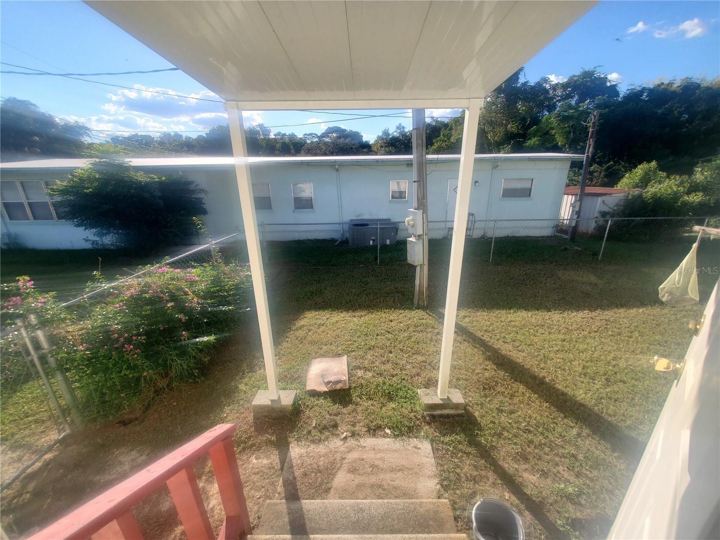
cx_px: 360
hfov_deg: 106.2
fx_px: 270
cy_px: 270
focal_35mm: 13
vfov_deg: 89.9
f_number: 2.2
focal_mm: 1.8
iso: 50
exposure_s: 1/775
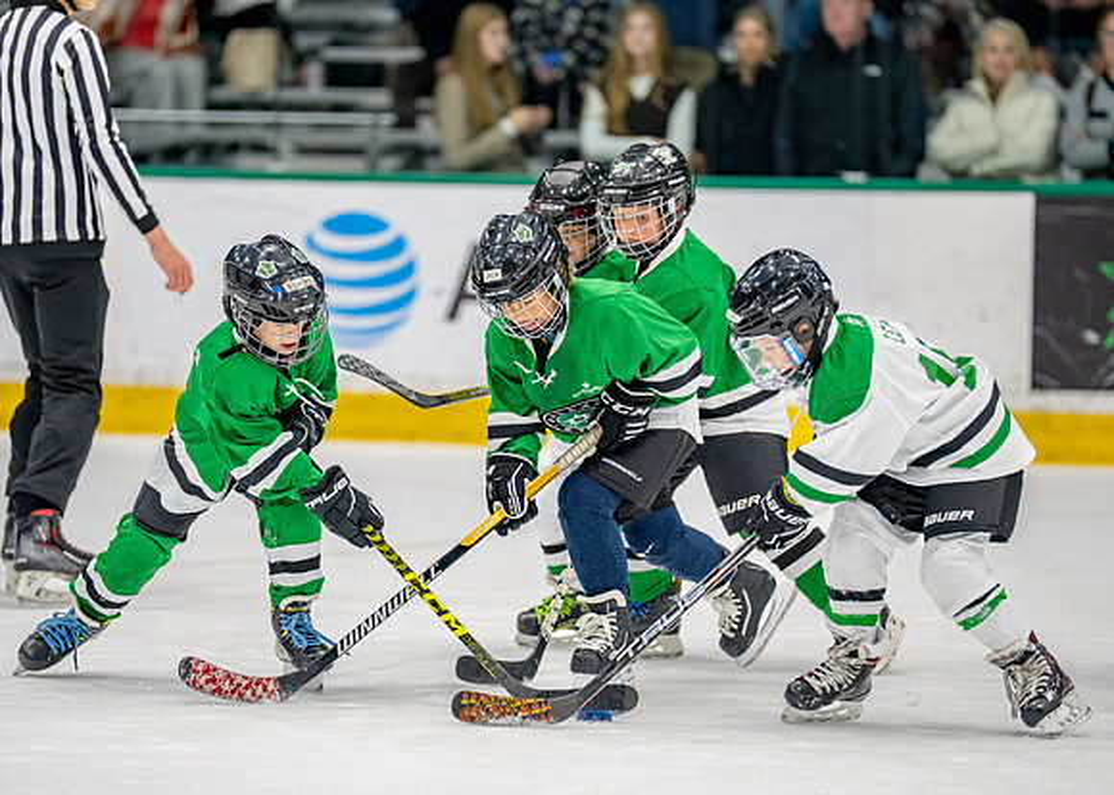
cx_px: 525
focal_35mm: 230
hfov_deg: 8.7
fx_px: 7286
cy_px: 396
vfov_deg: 6.2
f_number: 2.8
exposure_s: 1/1250
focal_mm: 200
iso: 1000
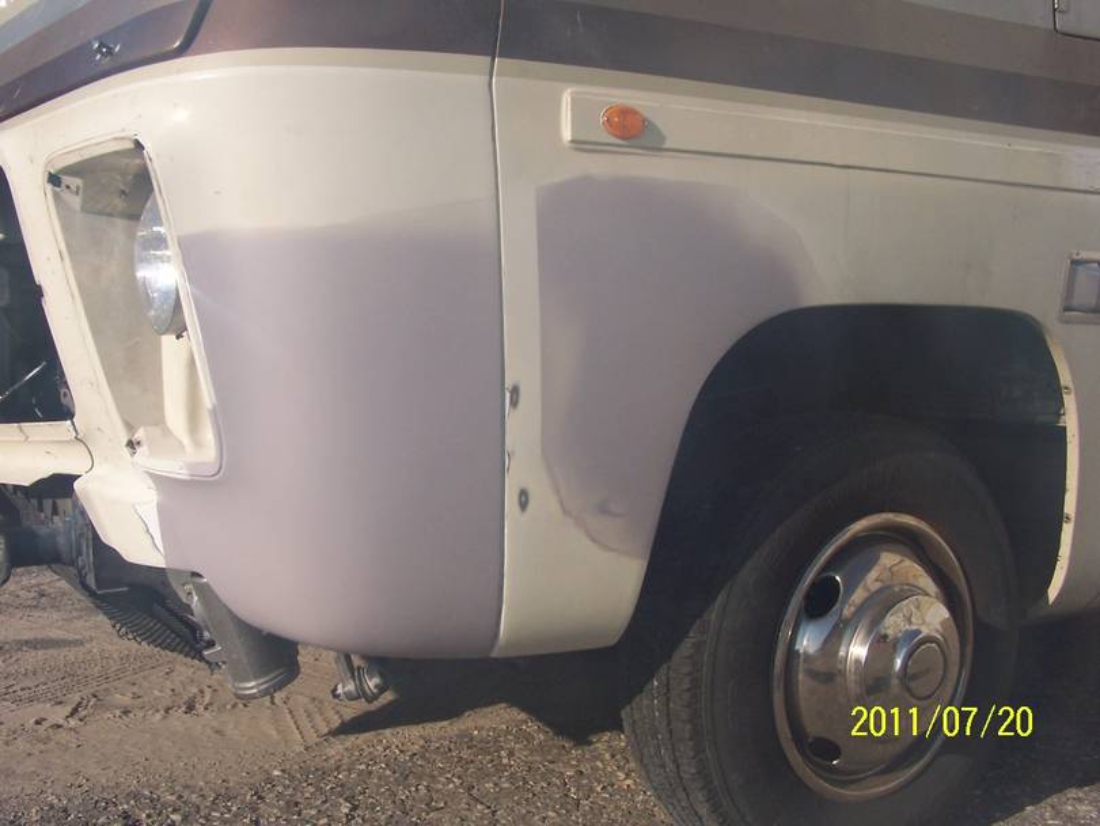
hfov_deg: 49.0
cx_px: 550
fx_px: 1208
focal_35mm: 38
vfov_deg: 37.7
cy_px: 413
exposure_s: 1/350
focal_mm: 6.3
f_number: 5.6
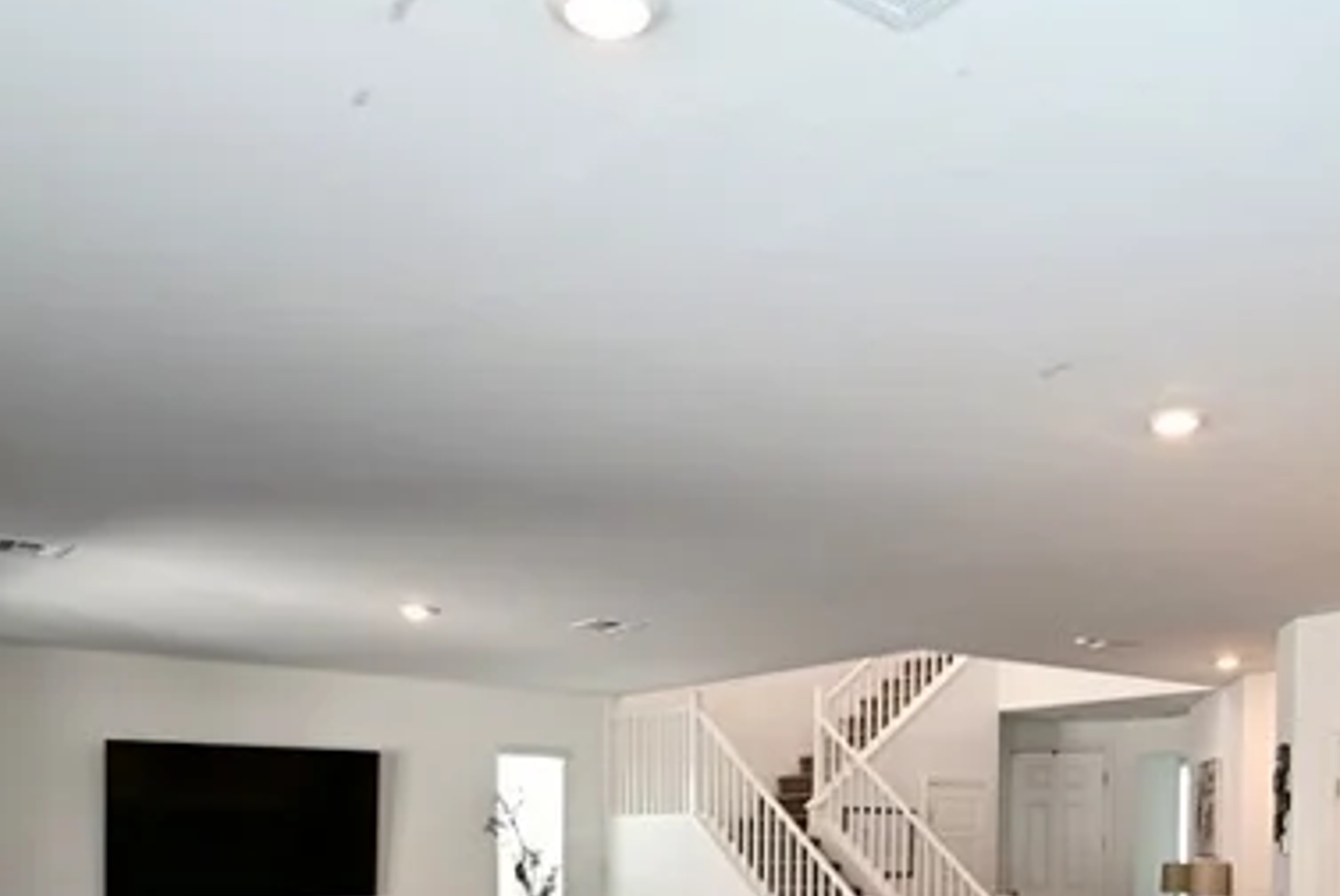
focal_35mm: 38
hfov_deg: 50.6
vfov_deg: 32.4
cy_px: 891
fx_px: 1415
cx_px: 725
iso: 320
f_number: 4
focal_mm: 14
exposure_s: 1/60
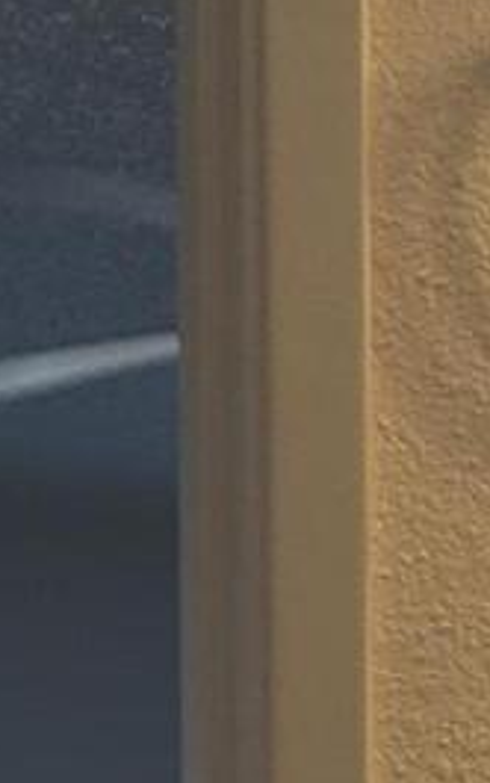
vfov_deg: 8.1
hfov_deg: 5.6
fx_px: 4949
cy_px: 2068
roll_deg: -0.3
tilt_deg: -2.9
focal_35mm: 232
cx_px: 726
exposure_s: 1/40
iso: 32
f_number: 2.2
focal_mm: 4.15
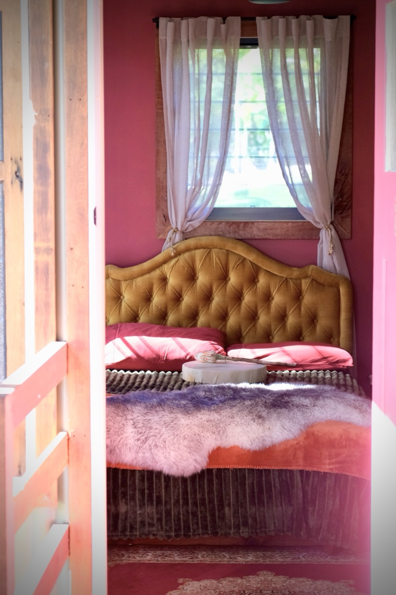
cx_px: 198
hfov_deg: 16.5
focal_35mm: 83
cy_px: 298
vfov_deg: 24.5
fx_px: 1370
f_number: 4
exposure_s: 1/100
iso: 1600
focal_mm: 55
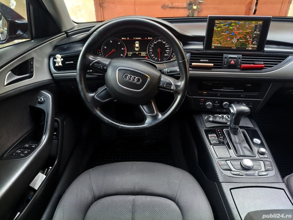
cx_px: 146
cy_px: 110
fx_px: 195
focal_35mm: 23
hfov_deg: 73.9
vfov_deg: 58.9
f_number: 1.65
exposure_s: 1/50
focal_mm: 6.14
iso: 640
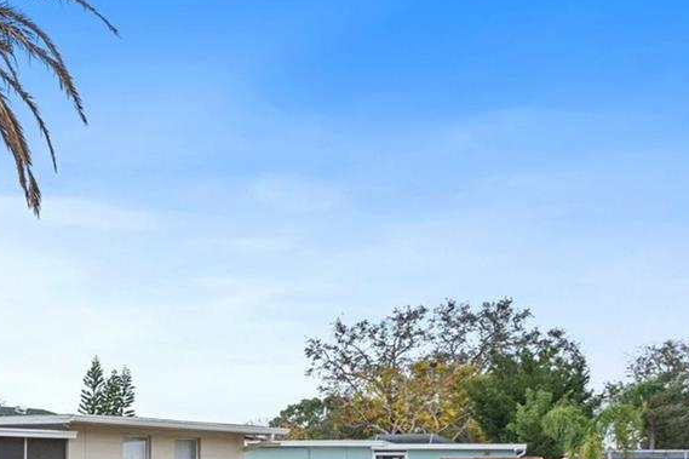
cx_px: -132
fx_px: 861
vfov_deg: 27.2
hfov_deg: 34.9
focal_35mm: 45
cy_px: 515
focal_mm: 16
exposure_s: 1/125
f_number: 8
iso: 400
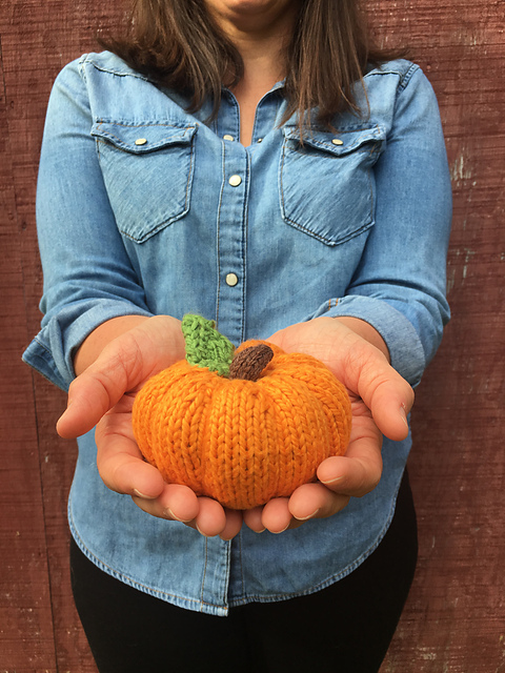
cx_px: 252
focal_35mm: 29
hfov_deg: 48.2
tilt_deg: -11.4
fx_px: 564
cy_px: 336
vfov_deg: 61.7
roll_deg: -0.9
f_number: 2.2
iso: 25
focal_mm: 4.15
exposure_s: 1/377
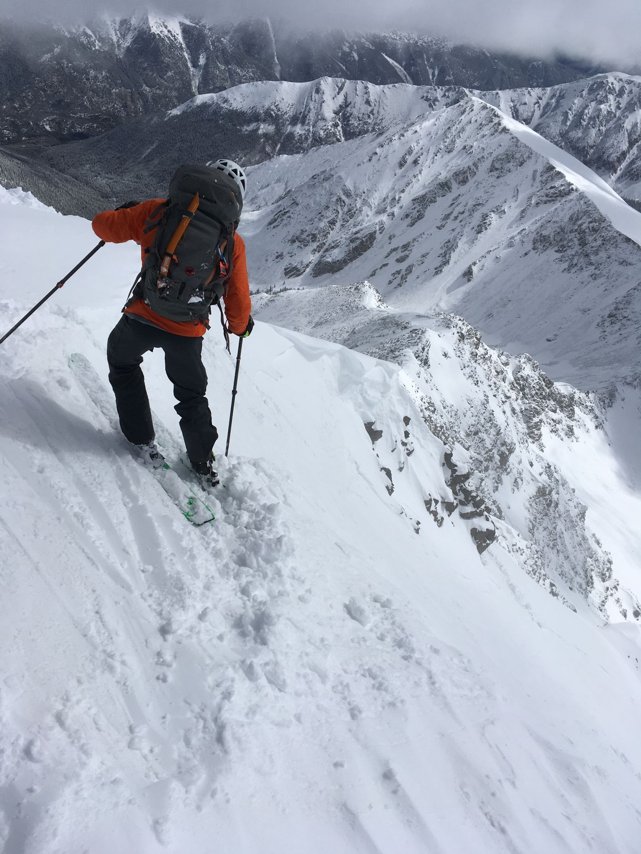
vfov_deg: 61.7
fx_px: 716
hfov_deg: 48.2
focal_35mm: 29
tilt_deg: -34.4
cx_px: 320
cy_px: 427
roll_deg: -6.5
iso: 25
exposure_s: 1/7692
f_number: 2.2
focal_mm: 4.15
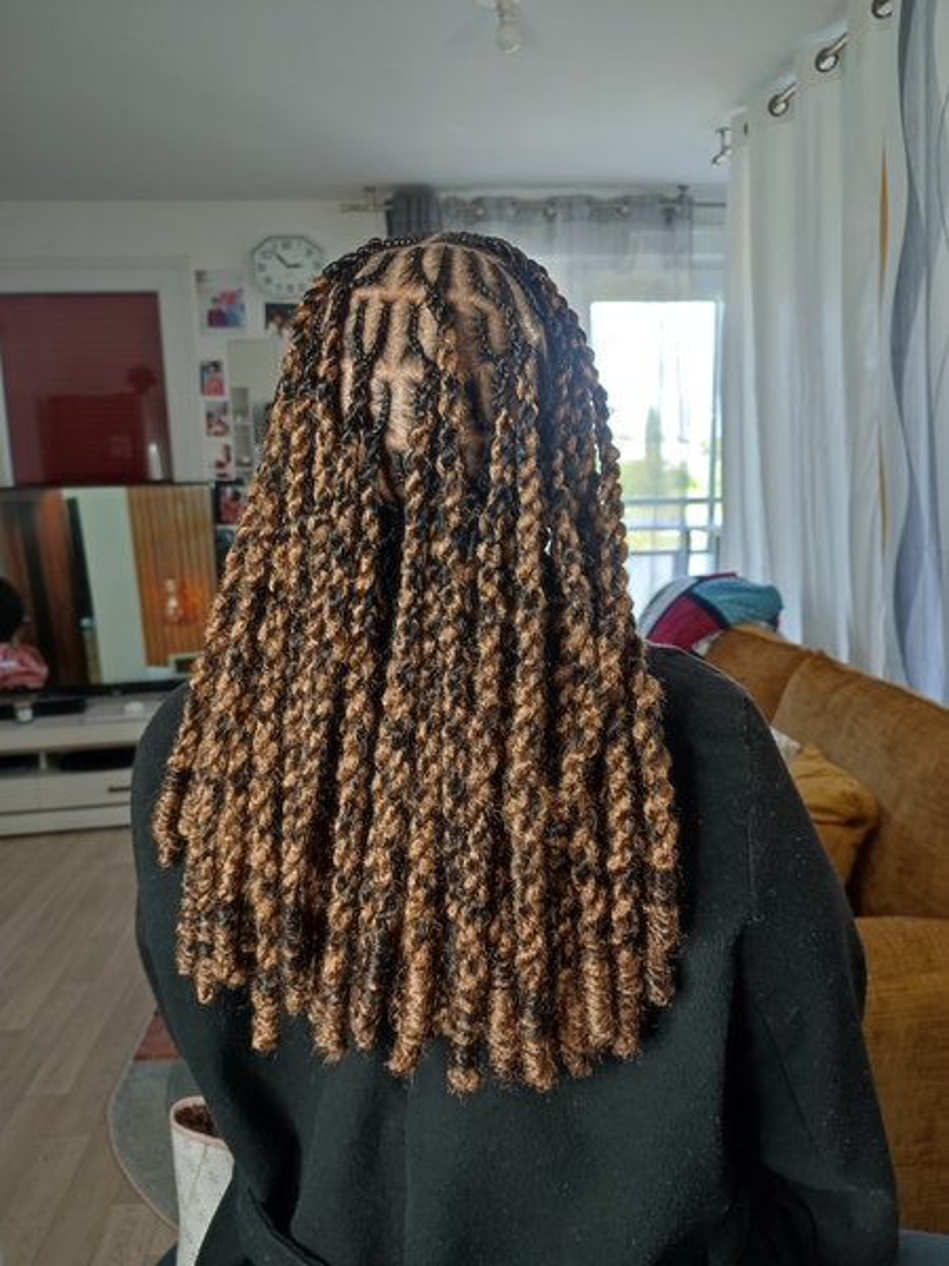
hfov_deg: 56.8
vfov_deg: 71.6
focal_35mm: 24
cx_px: 474
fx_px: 877
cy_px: 633
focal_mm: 5.89
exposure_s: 1/33
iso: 232
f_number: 1.89
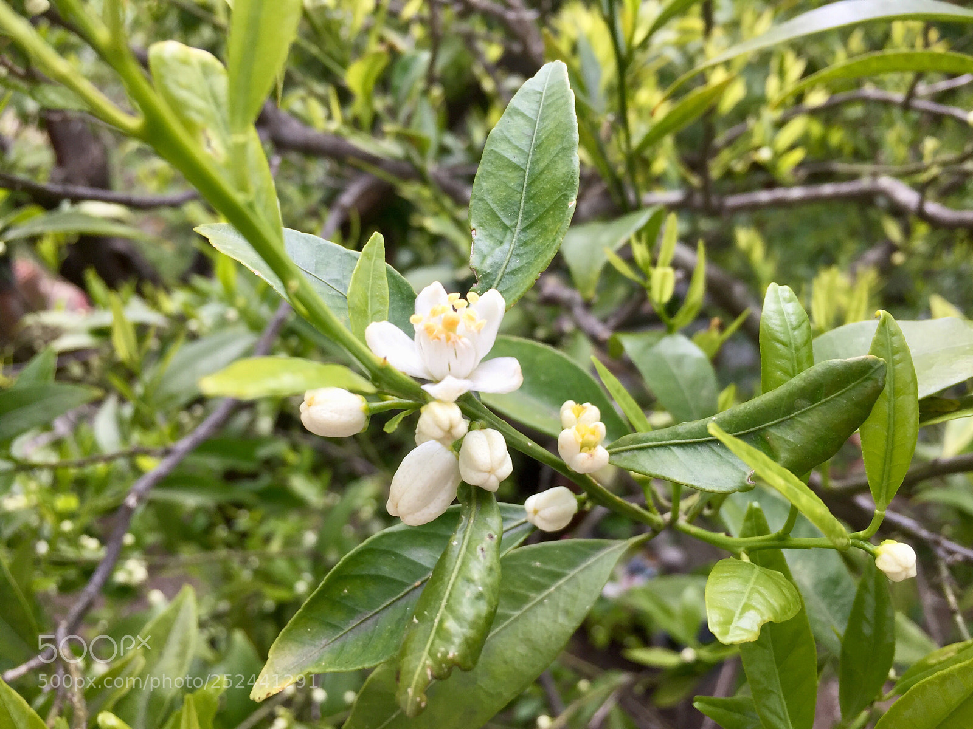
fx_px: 815
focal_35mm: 29
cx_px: 486
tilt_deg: -43.3
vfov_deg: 48.2
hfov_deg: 61.7
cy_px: 364
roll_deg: -4.1
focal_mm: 4.15
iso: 32
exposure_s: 1/302
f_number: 2.2
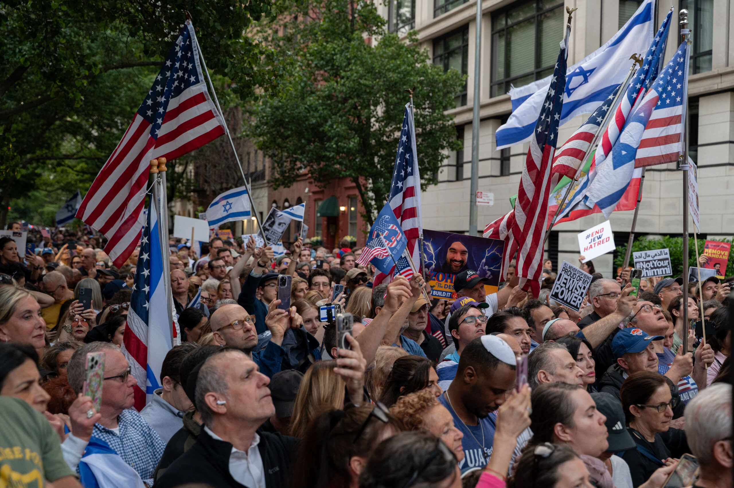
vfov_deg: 30.5
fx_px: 896
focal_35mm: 44
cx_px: 367
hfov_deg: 44.5
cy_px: 244
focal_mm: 44
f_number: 3.5
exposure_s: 1/160
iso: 1250
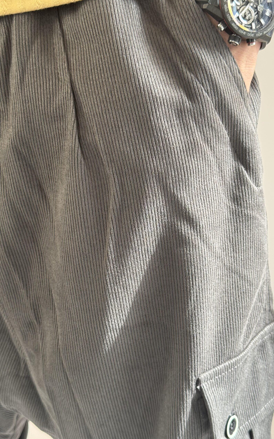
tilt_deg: -10.2
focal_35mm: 51
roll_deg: +0.6
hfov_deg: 25.3
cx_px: 149
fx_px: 609
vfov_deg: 39.6
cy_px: 220
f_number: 1.78
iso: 100
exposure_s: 1/64
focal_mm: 6.76
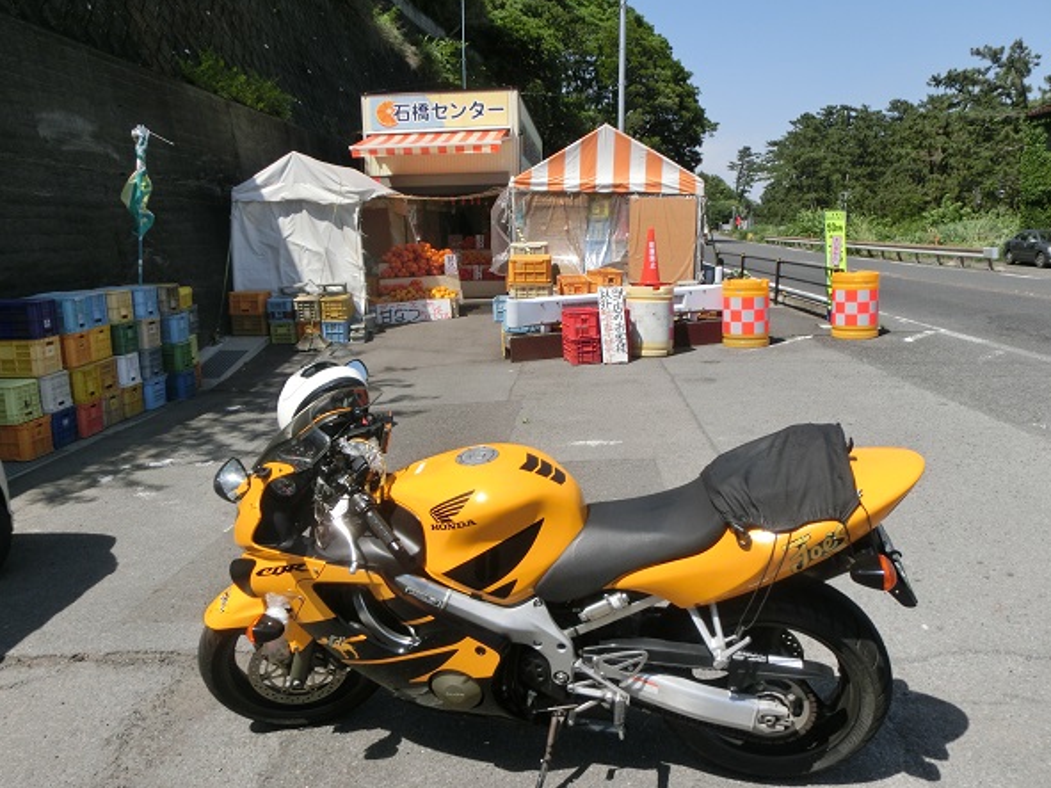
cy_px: 375
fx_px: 789
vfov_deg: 53.0
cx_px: 509
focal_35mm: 26
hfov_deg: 67.3
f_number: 7.9
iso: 80
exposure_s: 1/250
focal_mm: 4.24
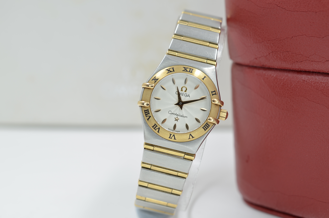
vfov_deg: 22.5
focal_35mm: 60
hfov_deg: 33.5
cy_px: 109
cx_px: 164
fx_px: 547
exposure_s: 1/50
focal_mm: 40
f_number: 8
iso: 100
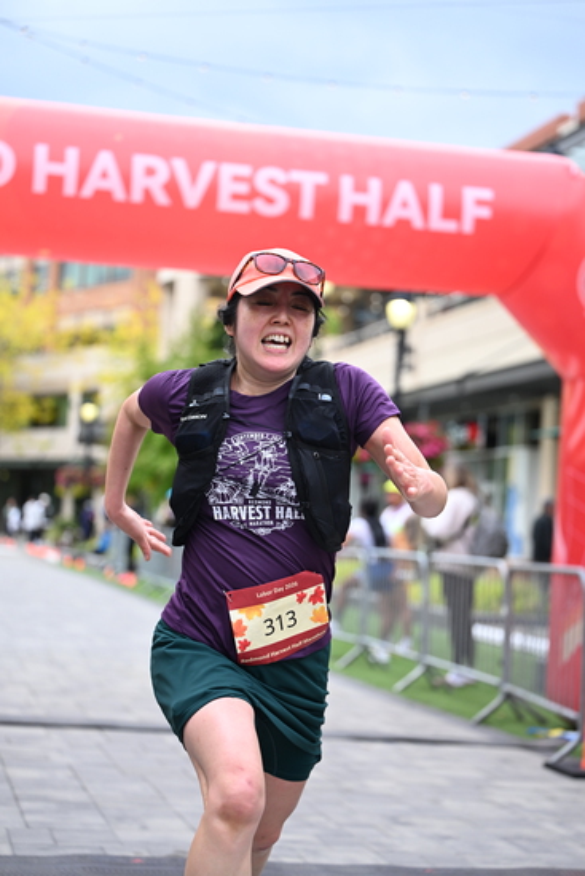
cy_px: 438
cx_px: 292
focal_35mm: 70
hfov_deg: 19.5
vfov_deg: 28.8
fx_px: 1705
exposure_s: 1/2000
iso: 640
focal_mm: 70
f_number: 2.8
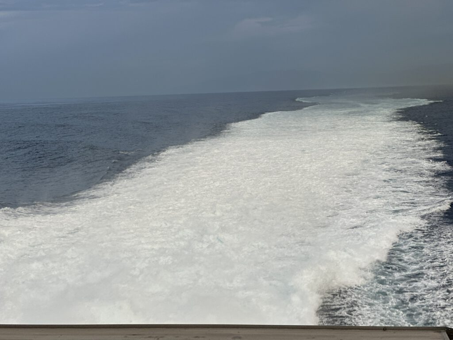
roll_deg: +2.5
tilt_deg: -3.5
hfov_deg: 25.3
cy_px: 170
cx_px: 226
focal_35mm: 77
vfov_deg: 19.1
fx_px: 1008
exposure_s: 1/100
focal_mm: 9
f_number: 2.8
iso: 32
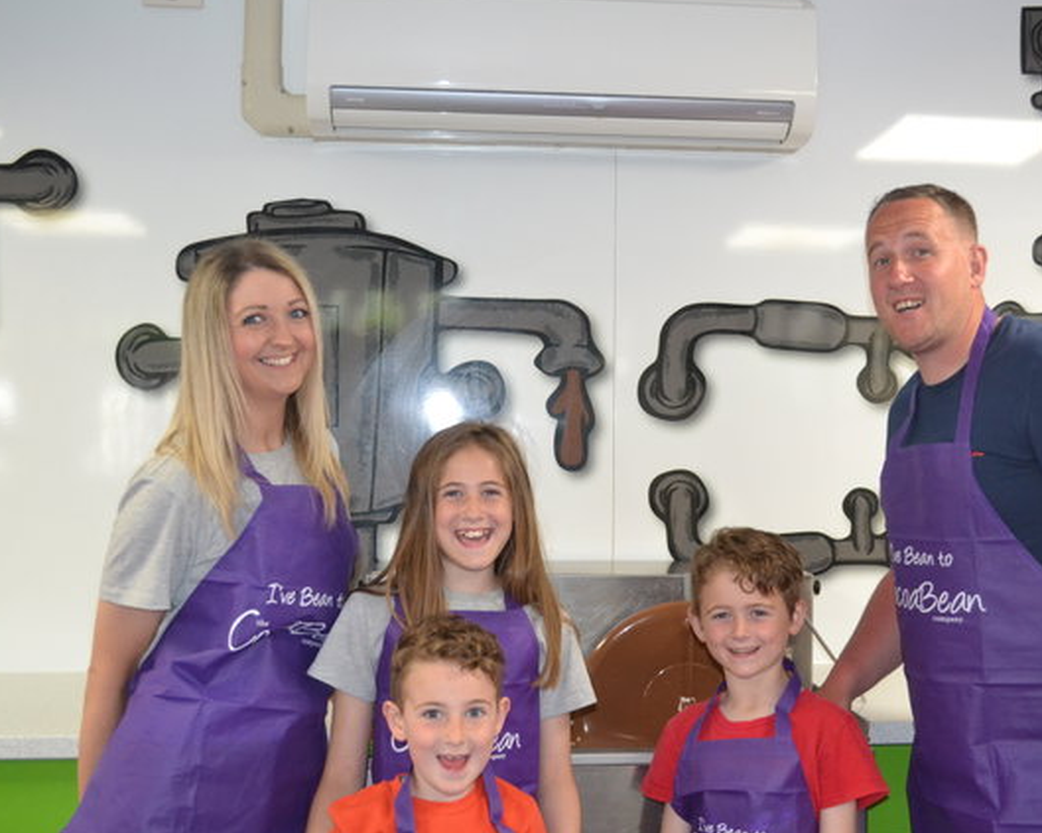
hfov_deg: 41.0
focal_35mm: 45
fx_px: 1388
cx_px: 617
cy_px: 415
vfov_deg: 33.4
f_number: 4.2
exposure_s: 1/60
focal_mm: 26
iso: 1800
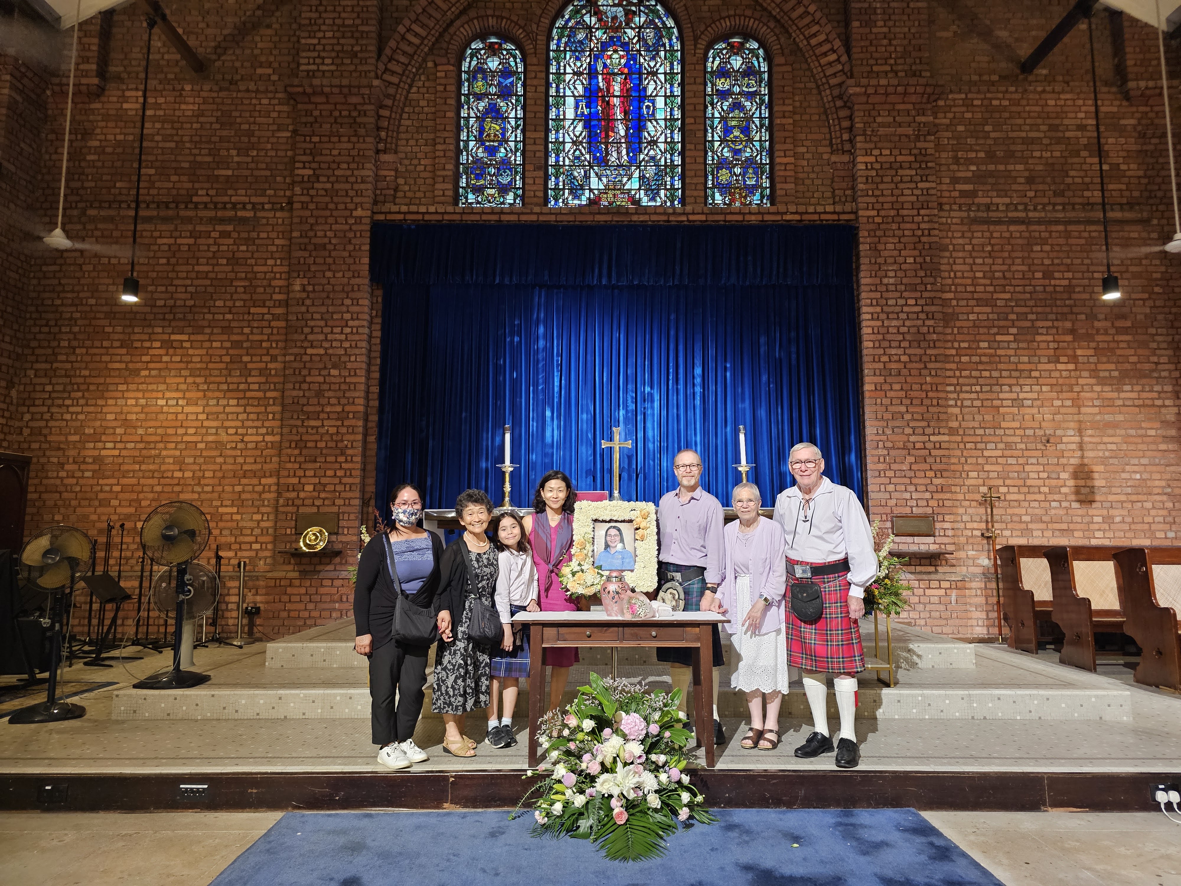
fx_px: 785
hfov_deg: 73.9
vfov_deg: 58.9
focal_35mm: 23
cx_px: 590
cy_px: 443
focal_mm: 6.3
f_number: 1.7
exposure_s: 1/30
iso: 500
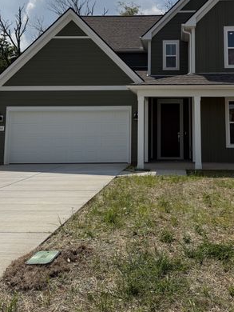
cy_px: 84
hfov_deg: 34.8
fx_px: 369
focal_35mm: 41
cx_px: 160
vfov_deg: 44.4
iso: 80
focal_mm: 6.76
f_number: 1.78
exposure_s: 1/11905
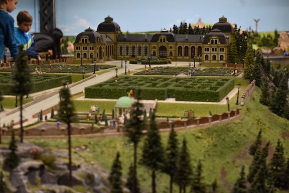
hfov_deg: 29.2
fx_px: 554
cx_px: 144
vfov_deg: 19.7
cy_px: 96
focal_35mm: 69
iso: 900
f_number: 5.3
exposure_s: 1/60
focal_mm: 46
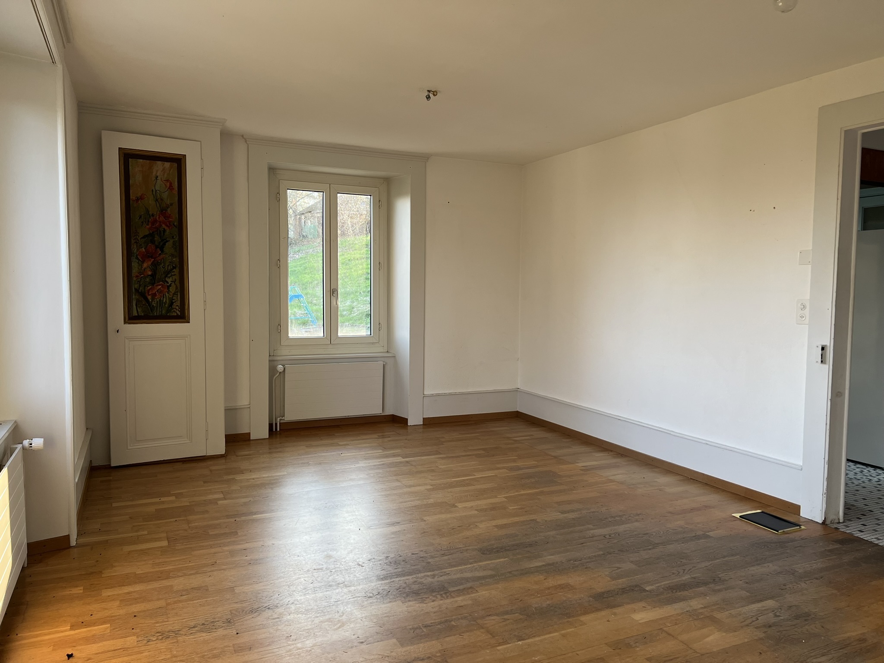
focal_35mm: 26
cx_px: 442
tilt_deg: -3.9
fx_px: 664
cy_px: 332
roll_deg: -0.6
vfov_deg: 53.1
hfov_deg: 67.3
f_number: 1.5
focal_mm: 5.7
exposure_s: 1/121
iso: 80
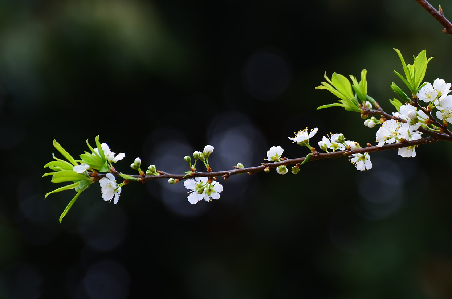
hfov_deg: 3.8
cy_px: 69
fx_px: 6802
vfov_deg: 2.5
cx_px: 368
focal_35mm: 543
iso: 100
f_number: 5.3
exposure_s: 1/50
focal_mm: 220
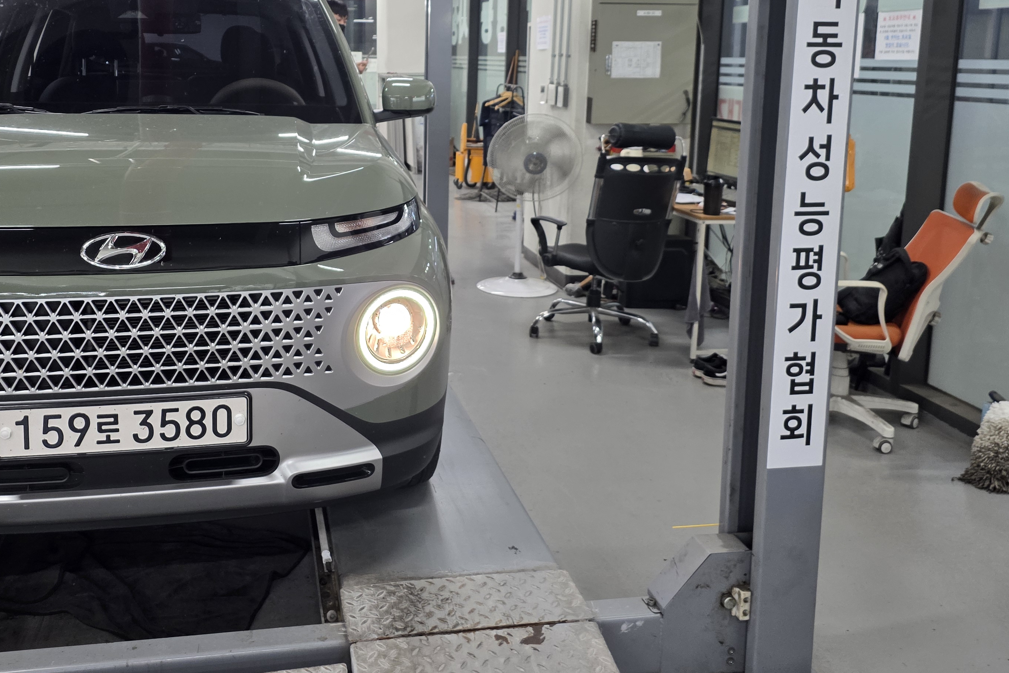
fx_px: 981
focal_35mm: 35
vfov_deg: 37.5
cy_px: 228
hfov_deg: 54.1
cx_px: 409
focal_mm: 6.25
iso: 250
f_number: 1.7
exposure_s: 1/120
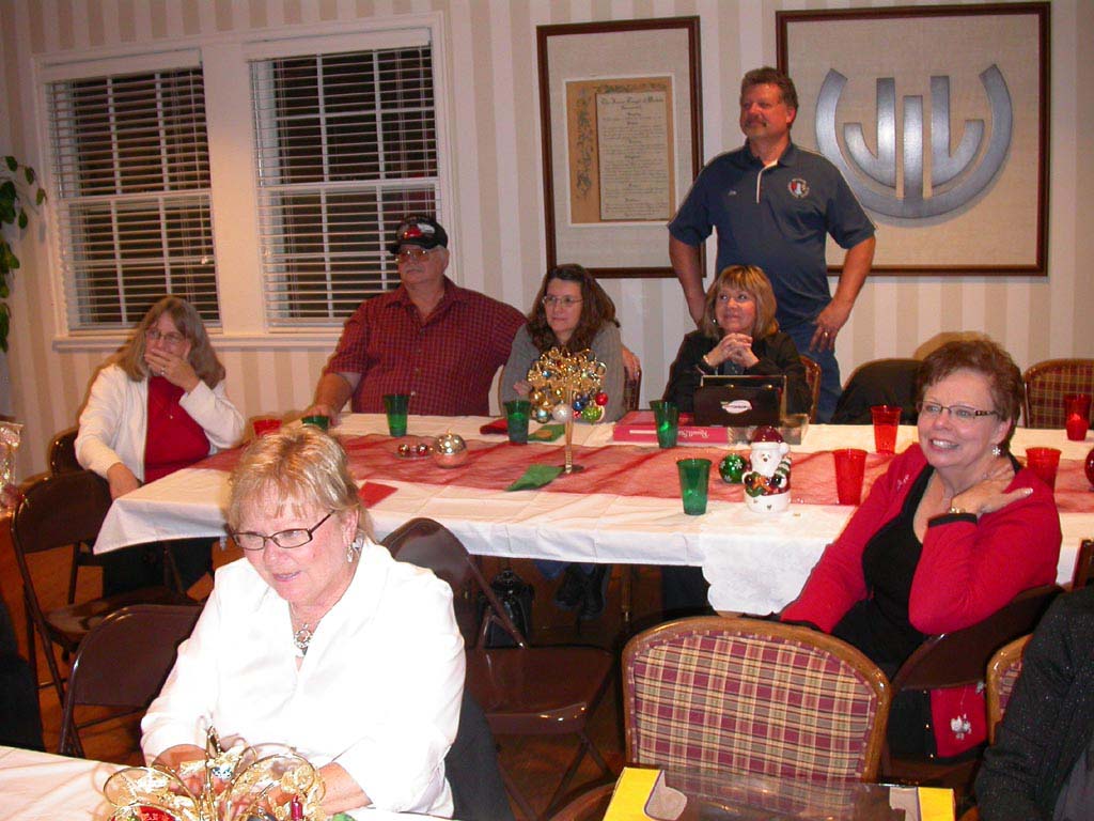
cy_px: 410
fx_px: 1201
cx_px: 547
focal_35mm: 38
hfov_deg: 49.0
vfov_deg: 37.7
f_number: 2.6
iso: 200
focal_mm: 7.85
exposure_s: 1/60
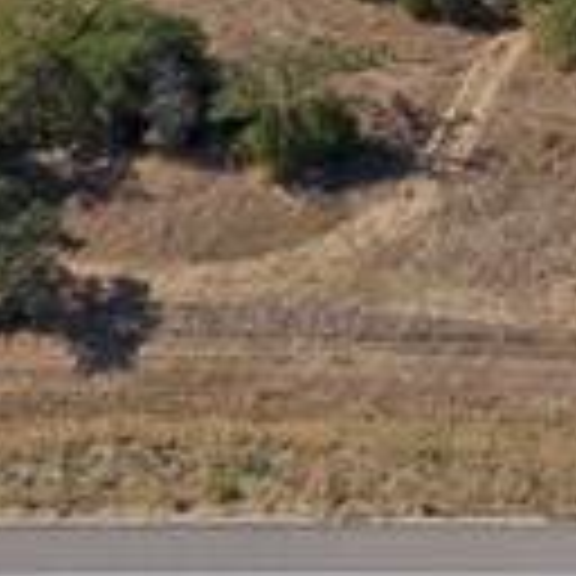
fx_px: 2974
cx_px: 1184
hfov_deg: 10.2
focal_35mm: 158
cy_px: -641
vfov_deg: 10.1
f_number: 2.8
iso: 150
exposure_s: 1/3000
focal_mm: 8.38
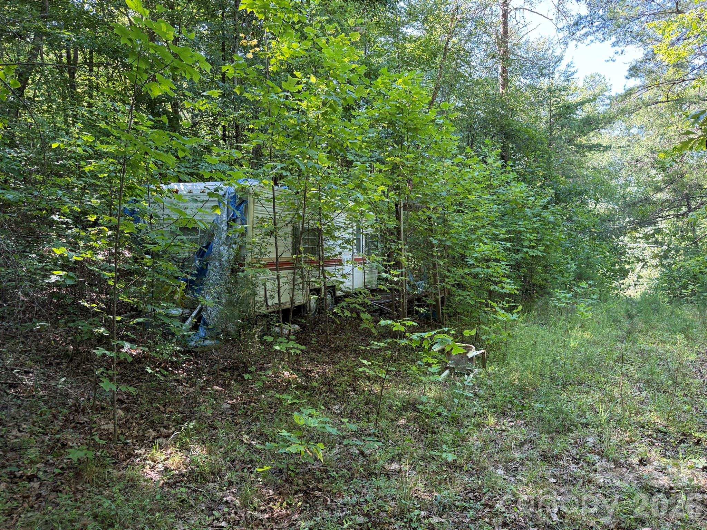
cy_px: 265
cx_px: 354
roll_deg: +2.5
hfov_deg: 71.6
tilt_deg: +2.1
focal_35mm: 24
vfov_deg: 56.8
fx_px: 490
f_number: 1.78
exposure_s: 1/121
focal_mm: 6.76
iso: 125
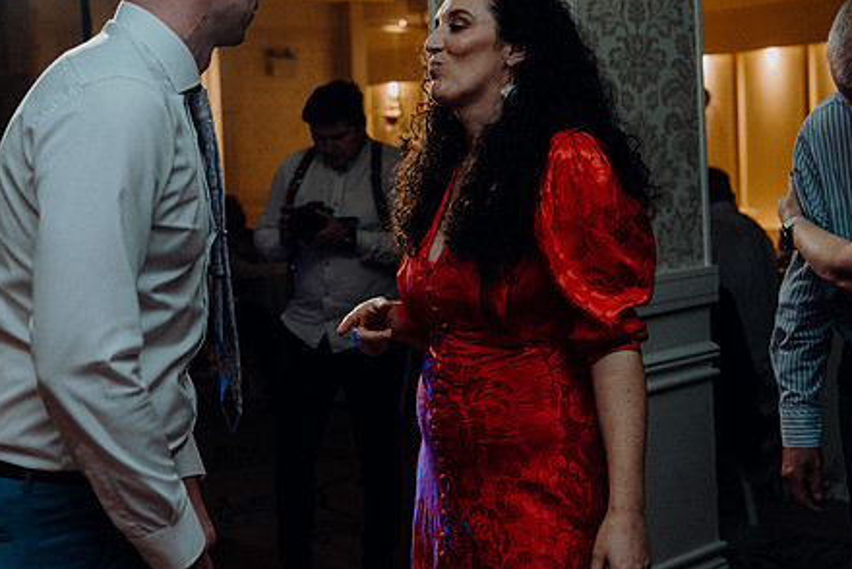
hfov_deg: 34.5
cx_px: 399
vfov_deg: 23.3
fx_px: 1374
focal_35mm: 58
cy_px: 202
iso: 2500
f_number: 3.5
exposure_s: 1/160
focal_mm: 44
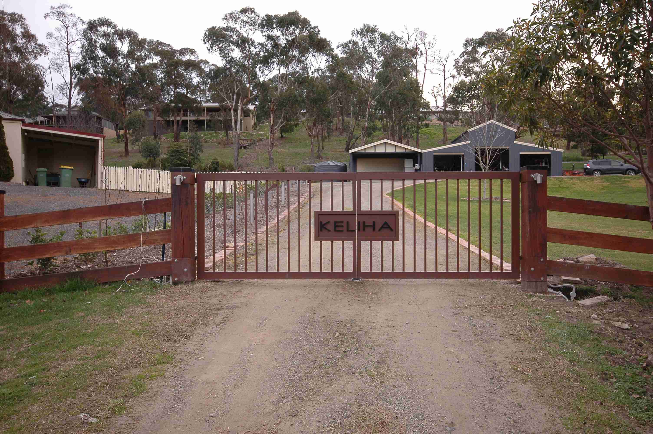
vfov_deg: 43.5
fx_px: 544
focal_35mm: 30
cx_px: 326
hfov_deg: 62.0
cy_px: 217
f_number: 8
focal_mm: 20
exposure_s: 1/20
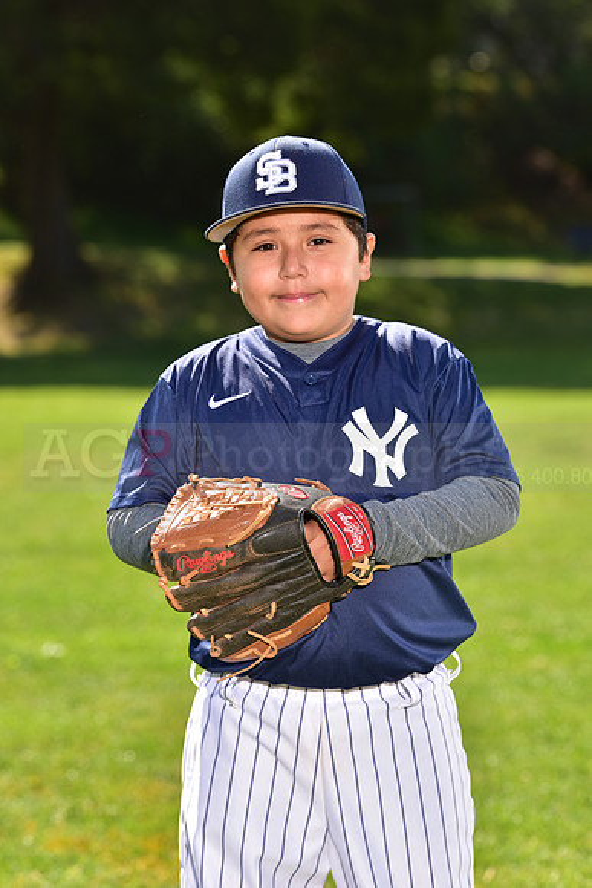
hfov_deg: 10.2
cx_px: 296
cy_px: 444
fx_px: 3328
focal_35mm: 135
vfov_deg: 15.2
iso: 100
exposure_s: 1/250
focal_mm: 135
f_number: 5.6
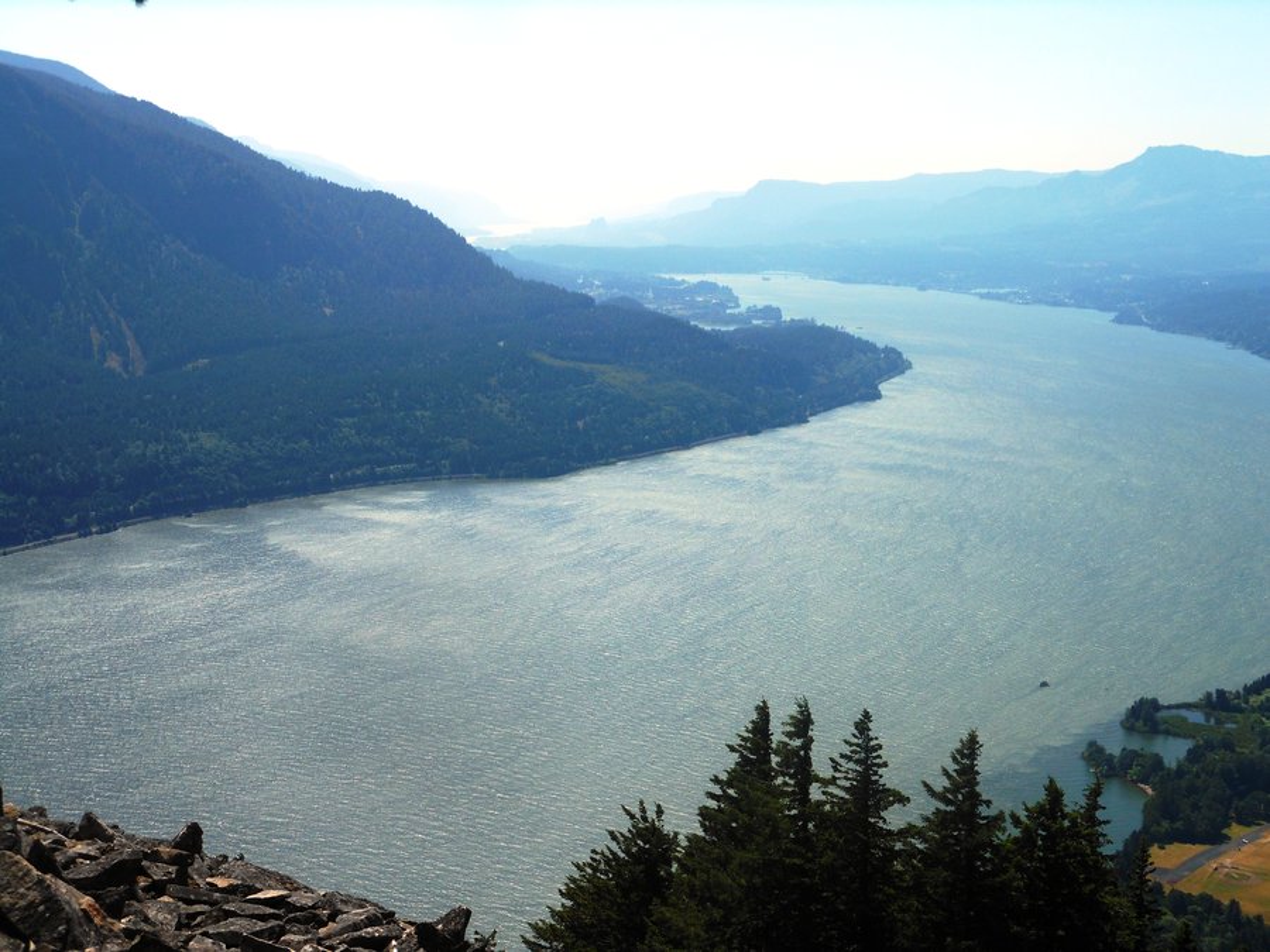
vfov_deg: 29.1
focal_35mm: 50
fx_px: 1834
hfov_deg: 38.2
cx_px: 635
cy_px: 476
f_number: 4
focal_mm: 8.9
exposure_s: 1/1000
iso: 80
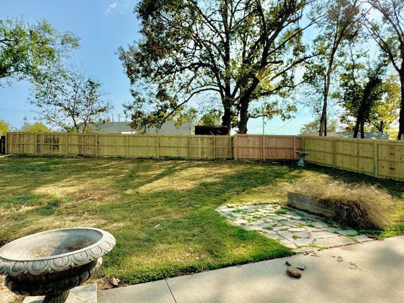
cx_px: 196
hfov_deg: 81.7
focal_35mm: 20
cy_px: 152
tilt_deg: +0.6
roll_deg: +0.8
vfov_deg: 66.0
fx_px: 233
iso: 50
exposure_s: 1/3106
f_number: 2.2
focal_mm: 2.22
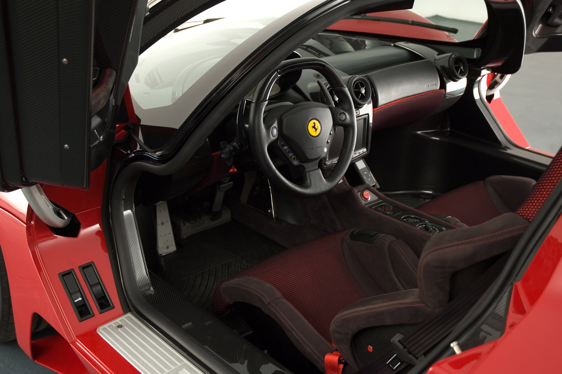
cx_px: 281
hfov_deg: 42.4
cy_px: 187
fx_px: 725
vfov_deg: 28.9
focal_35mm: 46
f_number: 4
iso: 200
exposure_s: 1/15
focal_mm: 31
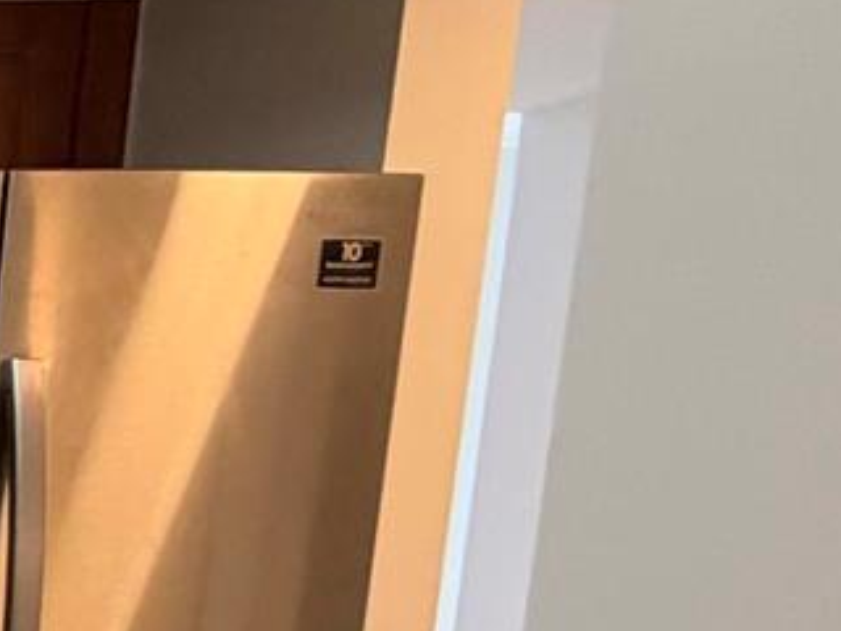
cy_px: 828
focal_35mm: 70
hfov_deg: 15.0
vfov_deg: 19.3
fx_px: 1701
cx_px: -1201
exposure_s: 1/60
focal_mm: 2.22
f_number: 2.2
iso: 400
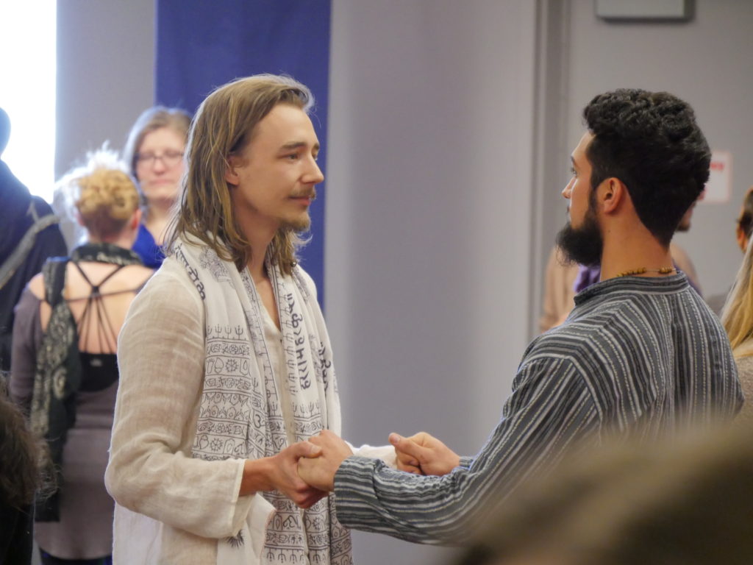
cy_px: 282
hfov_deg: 7.1
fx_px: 6091
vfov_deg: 5.3
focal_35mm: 280
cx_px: 376
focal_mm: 140
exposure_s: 1/25
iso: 3200
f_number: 5.6
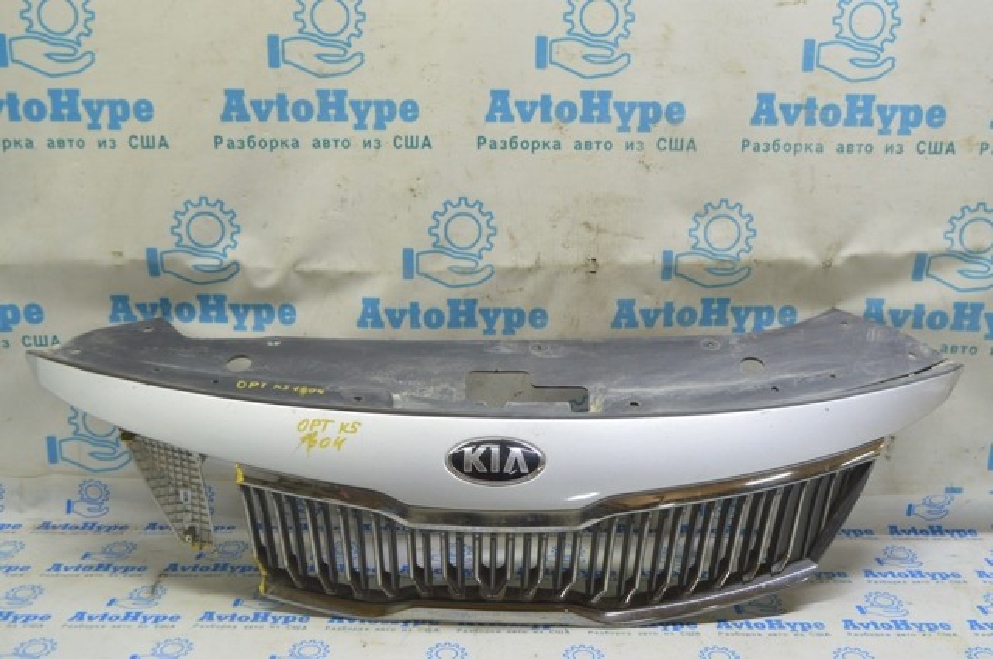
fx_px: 992
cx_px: 496
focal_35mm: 36
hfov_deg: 53.2
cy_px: 330
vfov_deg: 36.8
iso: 400
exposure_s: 1/20
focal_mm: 24
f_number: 5.6
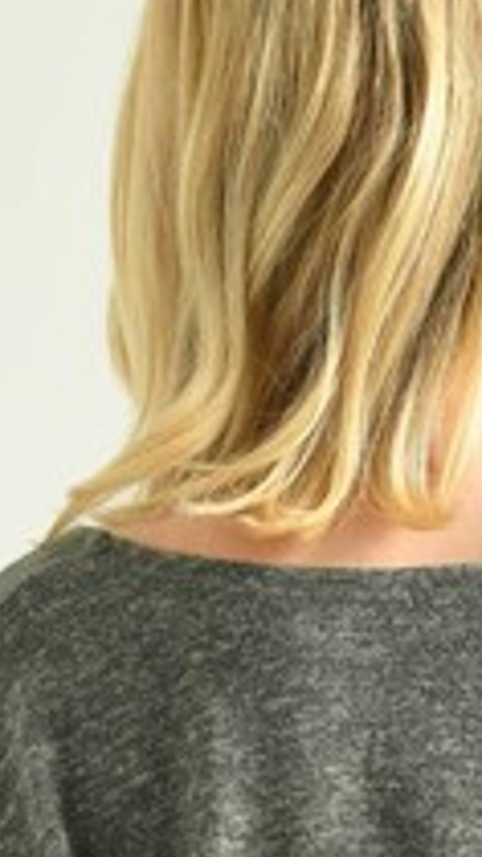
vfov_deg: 3.8
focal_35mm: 561
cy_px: 1143
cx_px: 421
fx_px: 12757
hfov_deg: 2.2
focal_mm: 150
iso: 125
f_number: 5.6
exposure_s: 1/160
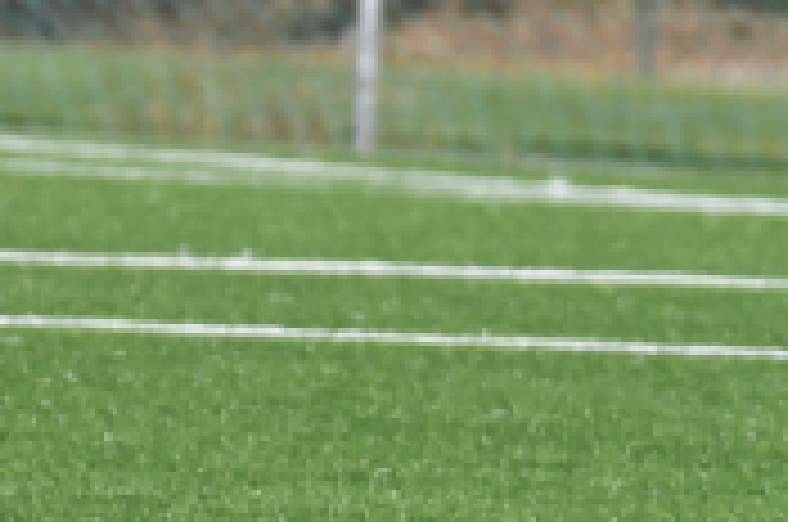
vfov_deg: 1.2
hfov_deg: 1.7
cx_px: -392
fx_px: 25891
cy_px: -153
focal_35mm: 1185
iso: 1600
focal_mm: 230
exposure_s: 1/6400
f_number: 5.6
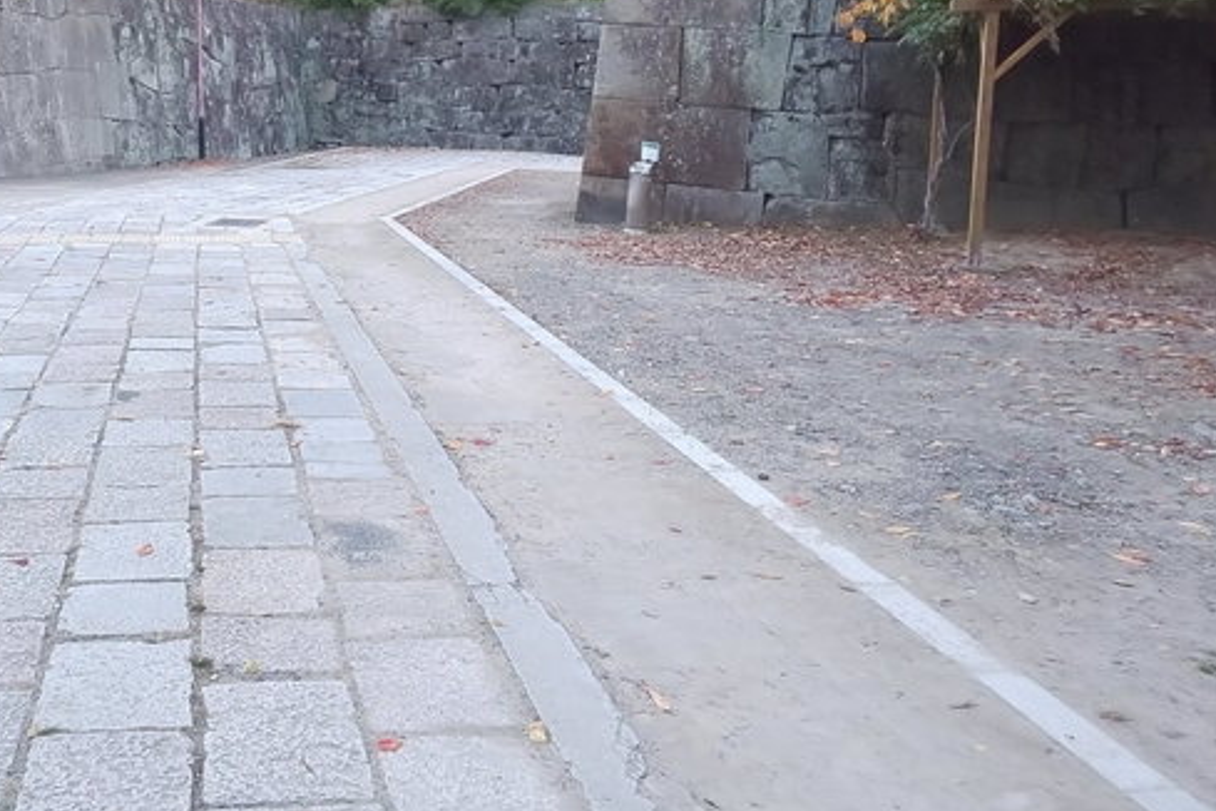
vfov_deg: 38.3
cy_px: 251
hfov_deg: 53.6
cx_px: 323
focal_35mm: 34
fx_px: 1148
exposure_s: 1/33
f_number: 1.94
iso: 177
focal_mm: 3.45
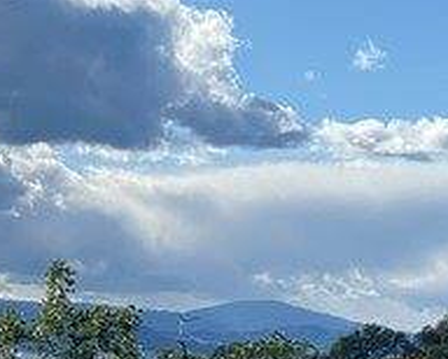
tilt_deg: +4.7
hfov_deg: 13.8
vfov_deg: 11.4
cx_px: -103
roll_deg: -5.6
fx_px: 1792
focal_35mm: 135
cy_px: 259
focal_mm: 4.25
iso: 32
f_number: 1.8
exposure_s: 1/5747
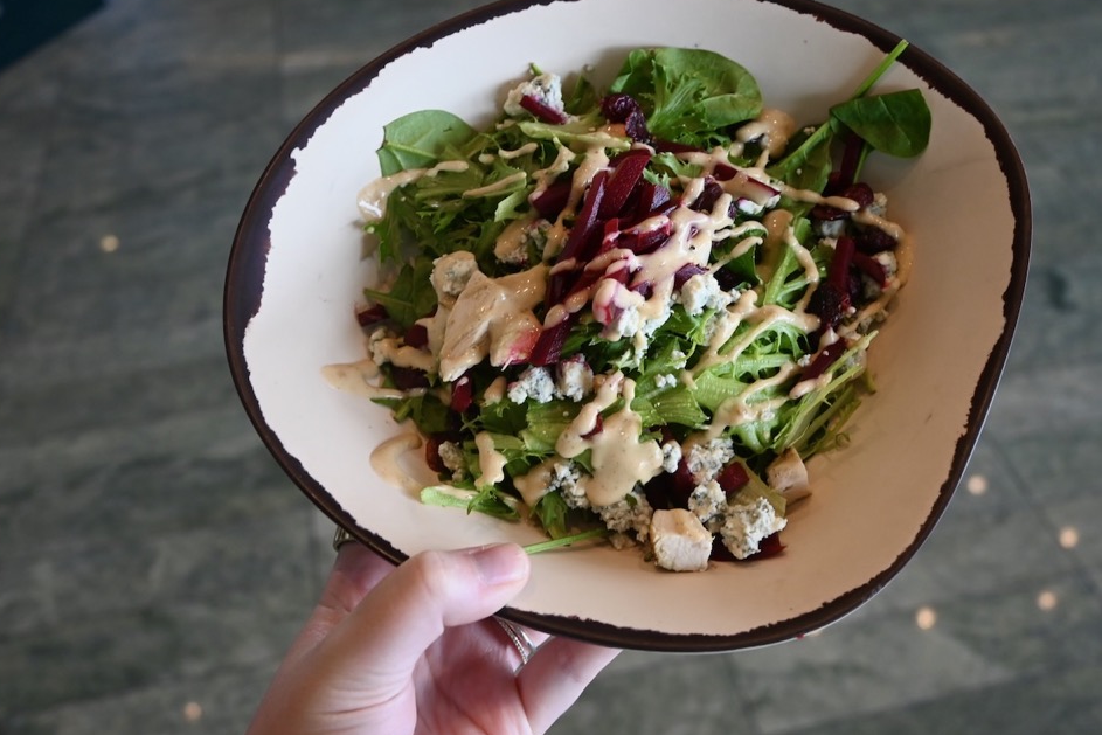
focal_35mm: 39
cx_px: 581
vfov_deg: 34.5
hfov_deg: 49.9
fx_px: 1184
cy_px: 332
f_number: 3.8
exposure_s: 1/125
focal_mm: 19
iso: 500
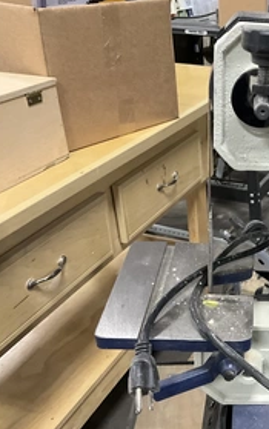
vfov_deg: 45.2
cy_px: 229
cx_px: 286
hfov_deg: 27.2
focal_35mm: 44
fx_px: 515
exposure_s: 1/40
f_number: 1.8
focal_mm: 3
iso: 250
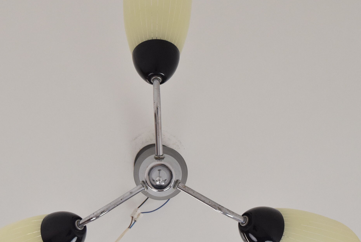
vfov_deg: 11.8
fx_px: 1164
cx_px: 154
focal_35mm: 116
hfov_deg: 17.6
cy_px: 128
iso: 1600
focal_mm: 48
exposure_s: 1/320
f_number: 9
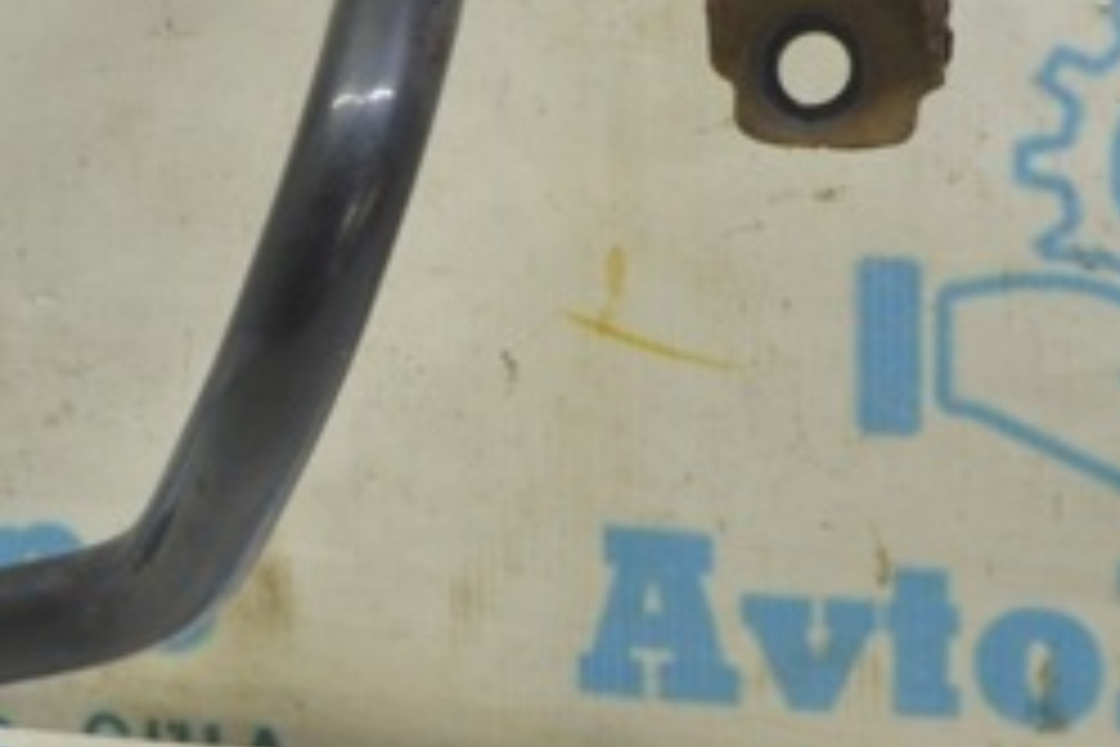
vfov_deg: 7.9
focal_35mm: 173
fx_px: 5391
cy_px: 200
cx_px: 612
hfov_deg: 11.9
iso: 400
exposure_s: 1/20
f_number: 5.6
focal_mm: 45
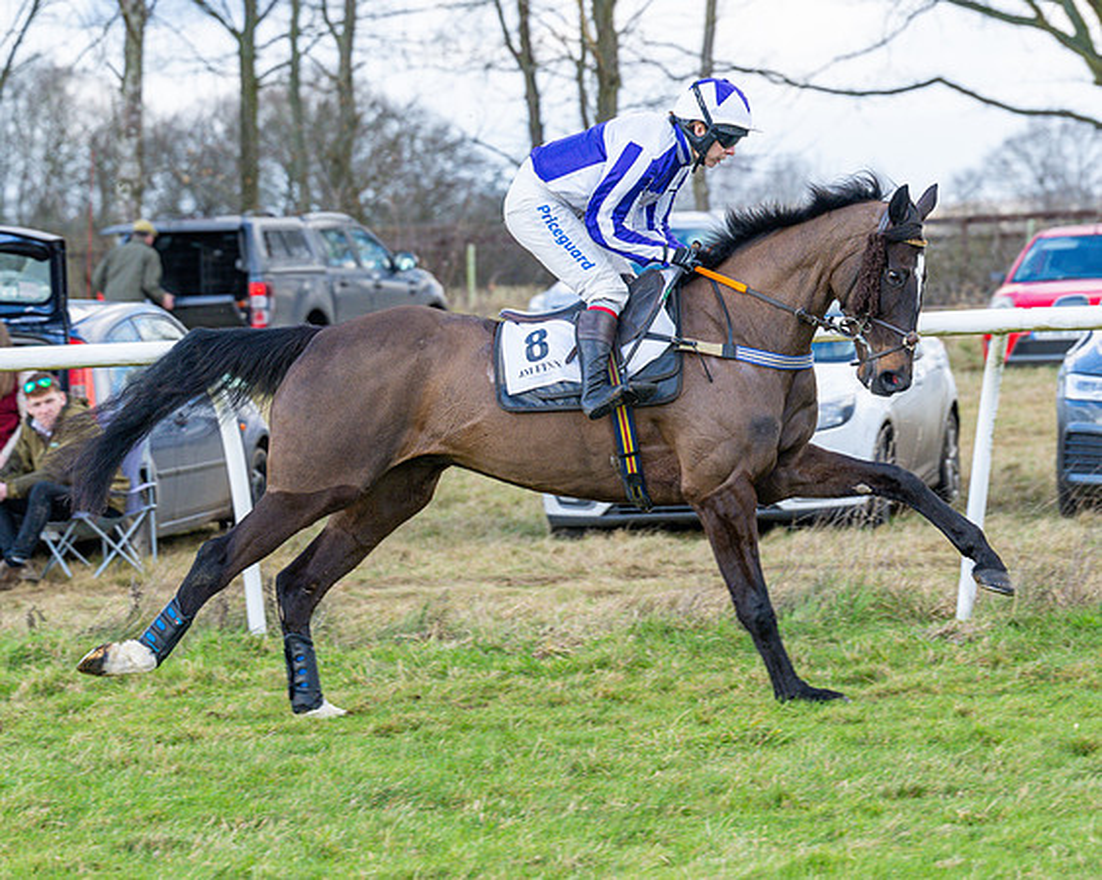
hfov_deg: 10.1
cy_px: 451
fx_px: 6243
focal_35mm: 191
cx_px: 660
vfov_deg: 8.1
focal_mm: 110
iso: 500
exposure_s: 1/1000
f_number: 4
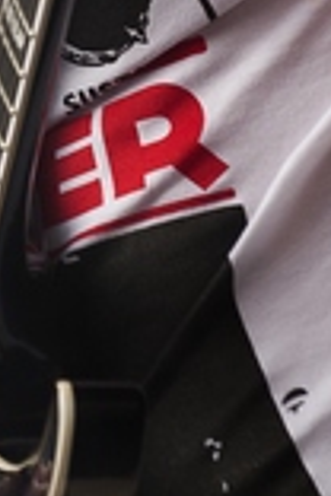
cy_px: -60
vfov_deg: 2.5
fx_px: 11446
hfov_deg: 1.7
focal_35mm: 830
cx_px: -37
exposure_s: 1/250
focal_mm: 180
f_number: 5
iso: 400
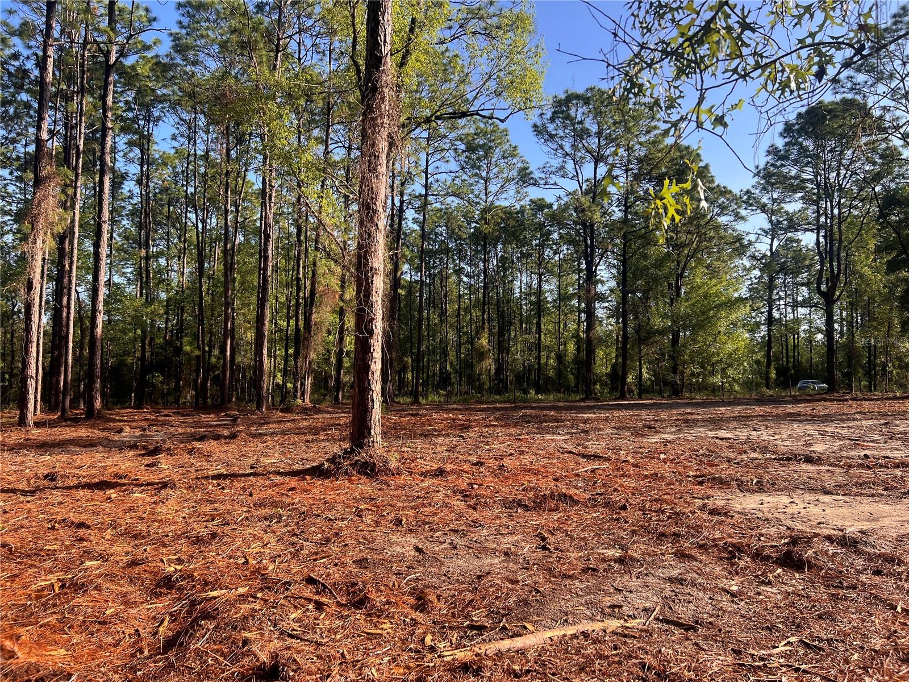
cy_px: 341
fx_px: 683
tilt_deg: +3.0
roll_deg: -0.6
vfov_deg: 53.1
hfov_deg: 67.3
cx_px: 454
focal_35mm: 26
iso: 50
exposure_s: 1/1079
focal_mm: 5.7
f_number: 1.5
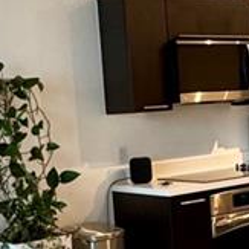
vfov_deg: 19.1
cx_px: 260
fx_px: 741
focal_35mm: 91
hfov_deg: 18.5
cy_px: 154
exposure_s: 1/60
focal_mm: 2.22
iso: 200
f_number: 2.2
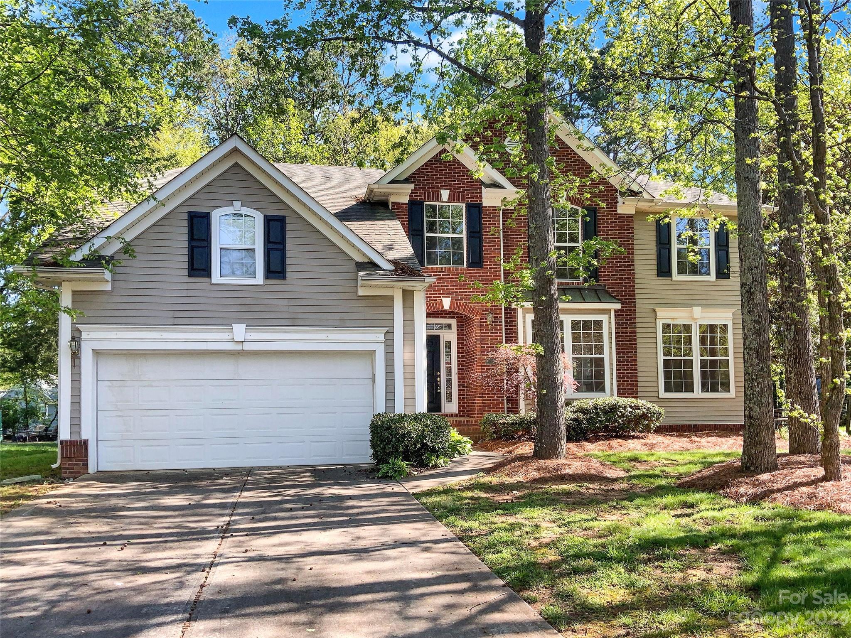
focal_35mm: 29
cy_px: 319
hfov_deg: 61.7
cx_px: 426
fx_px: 713
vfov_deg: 48.2
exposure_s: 1/268
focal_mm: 3
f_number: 1.8
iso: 16
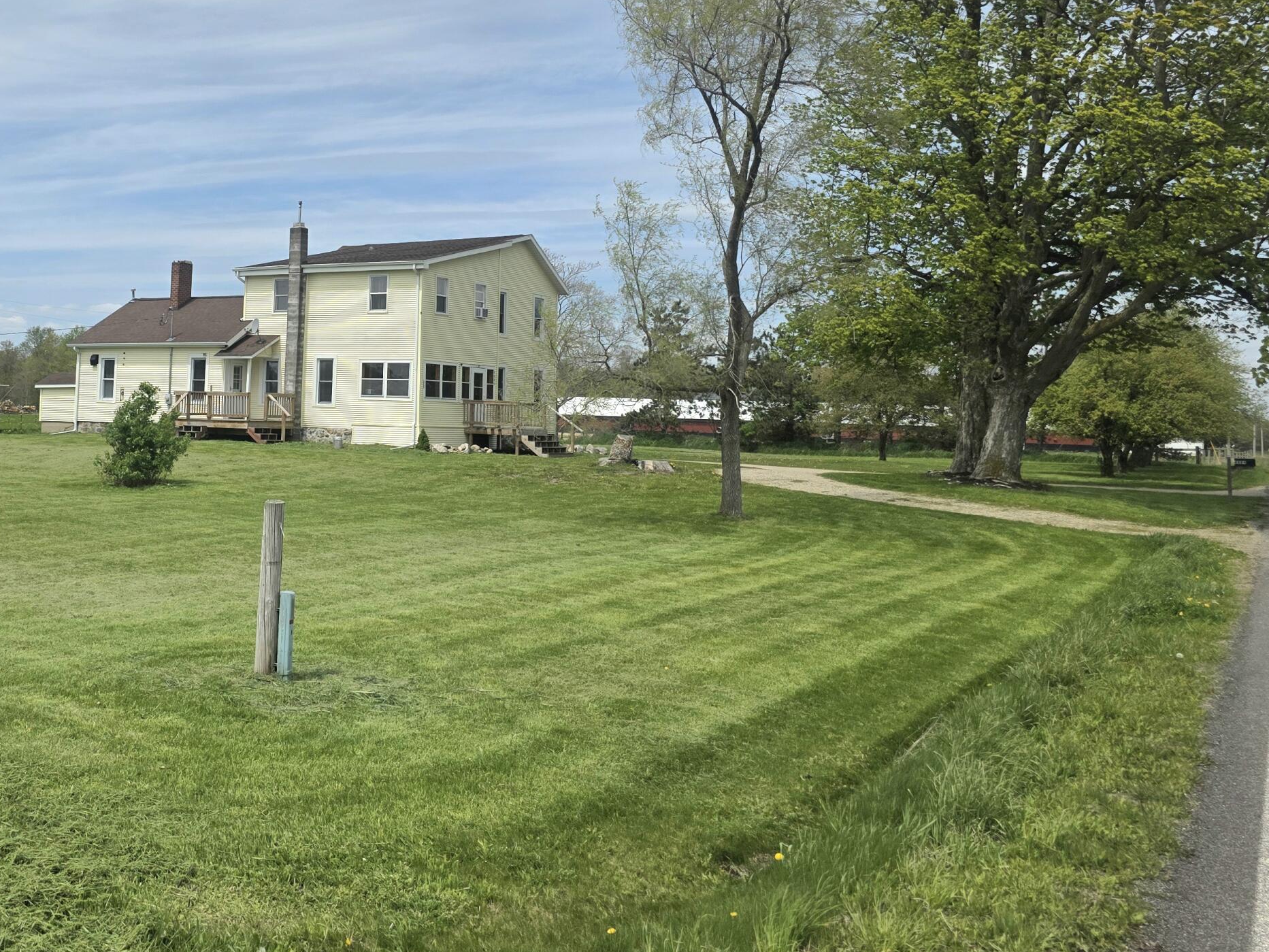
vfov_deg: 38.0
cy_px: 284
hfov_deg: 48.5
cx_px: 340
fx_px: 1356
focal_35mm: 37
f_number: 1.7
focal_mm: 6.3
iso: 50
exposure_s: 1/10000
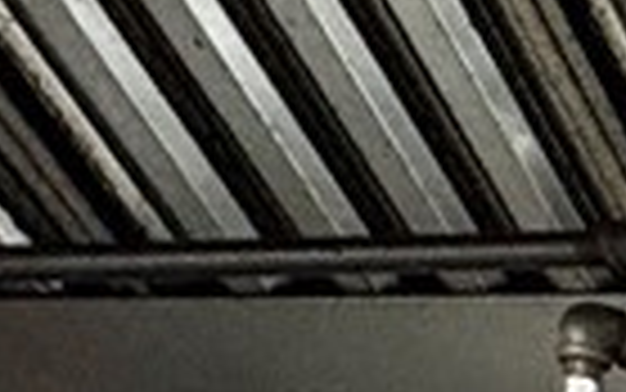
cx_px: 1973
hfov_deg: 10.8
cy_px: 1054
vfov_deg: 9.9
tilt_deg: -2.2
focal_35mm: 109
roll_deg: +0.5
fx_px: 1860
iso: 250
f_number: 2.2
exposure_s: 1/120
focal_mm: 2.22
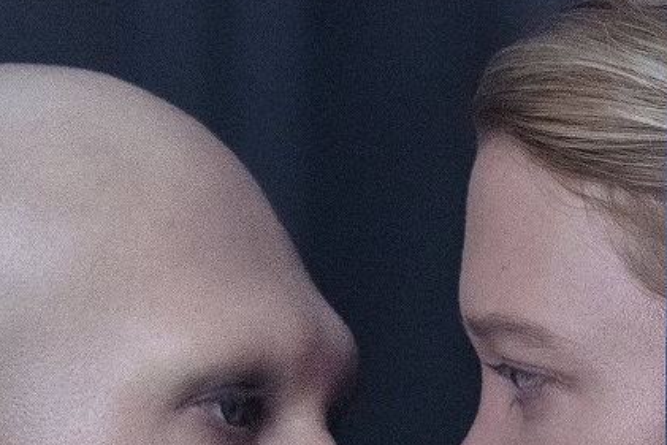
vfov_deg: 2.6
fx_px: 9711
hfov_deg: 3.9
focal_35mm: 524
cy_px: 695
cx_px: 447
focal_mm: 147
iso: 5000
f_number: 4
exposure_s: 1/160
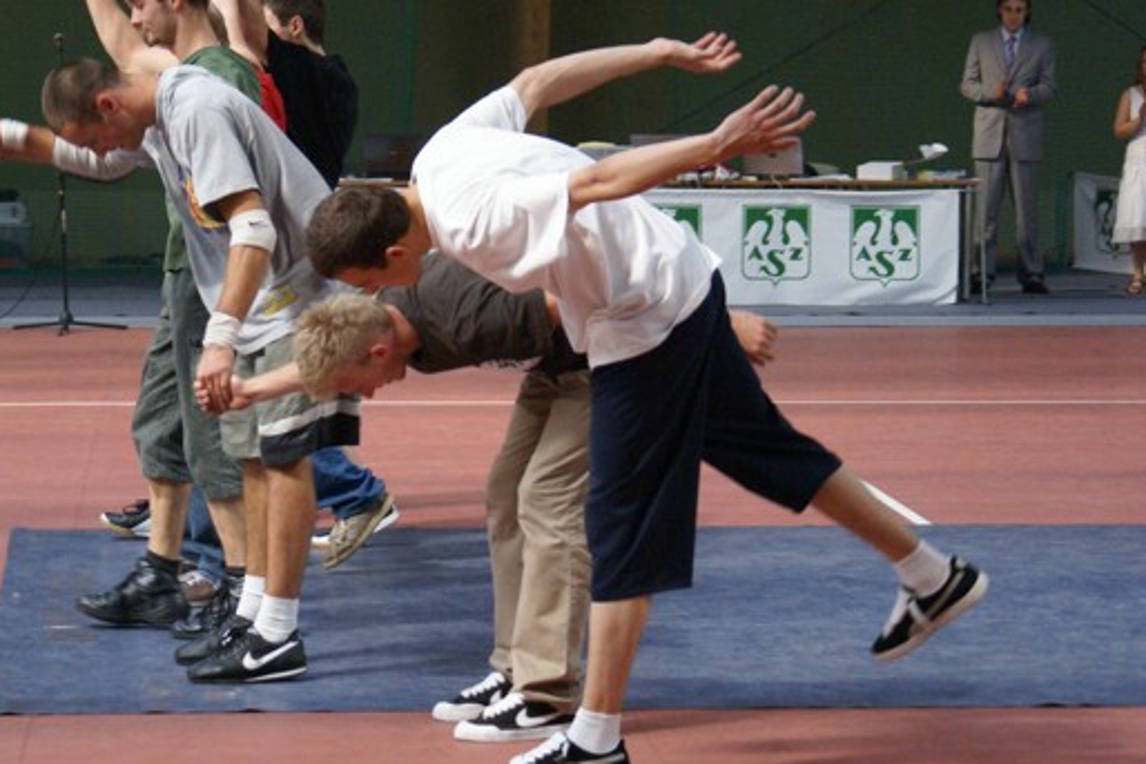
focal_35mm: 143
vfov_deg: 9.6
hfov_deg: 14.3
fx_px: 4553
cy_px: 307
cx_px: 386
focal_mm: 70
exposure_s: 1/160
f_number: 5.6
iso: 800
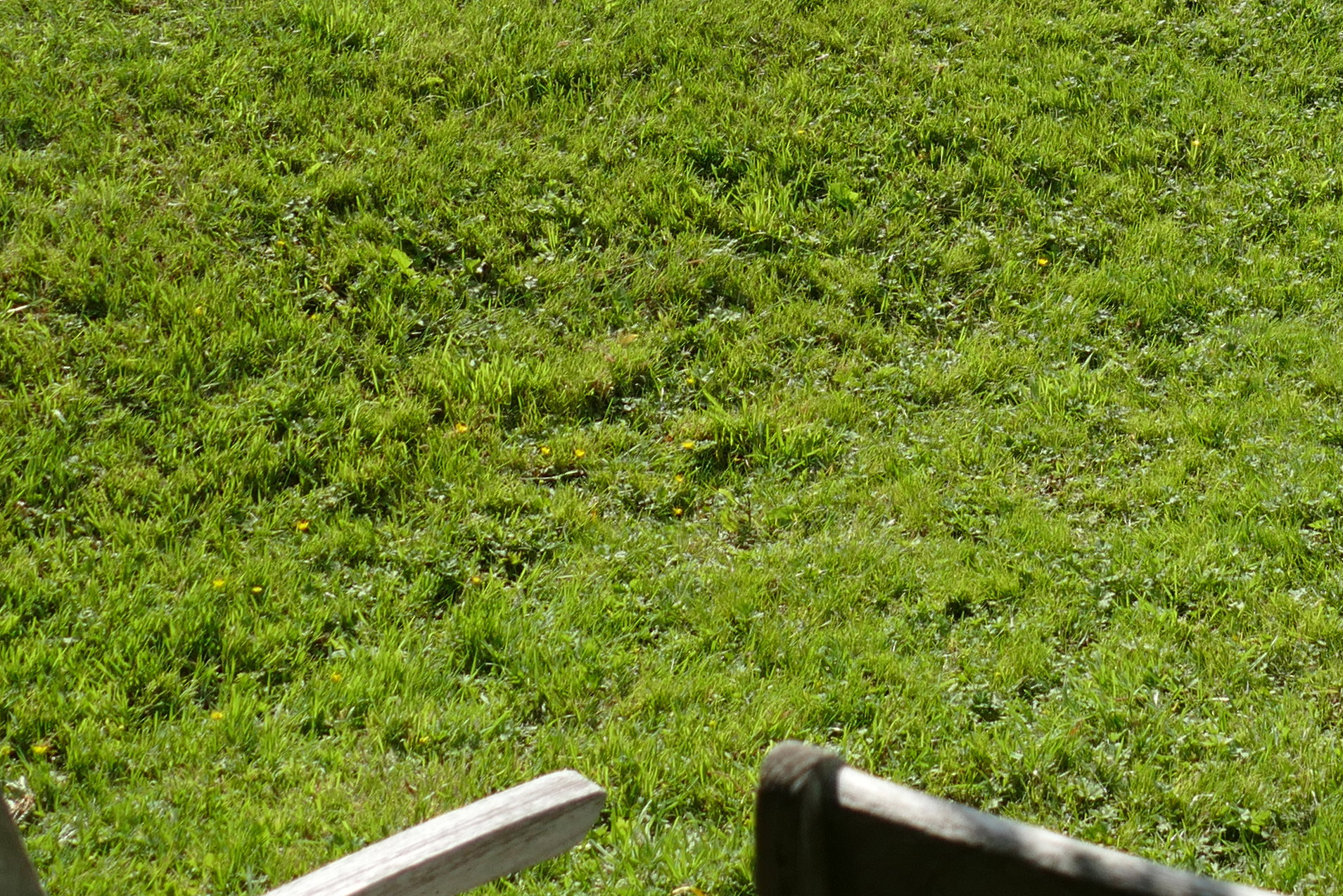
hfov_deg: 23.0
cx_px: 1204
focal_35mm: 86
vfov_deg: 15.2
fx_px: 3208
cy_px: -236
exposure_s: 1/1600
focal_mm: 10.85
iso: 125
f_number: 3
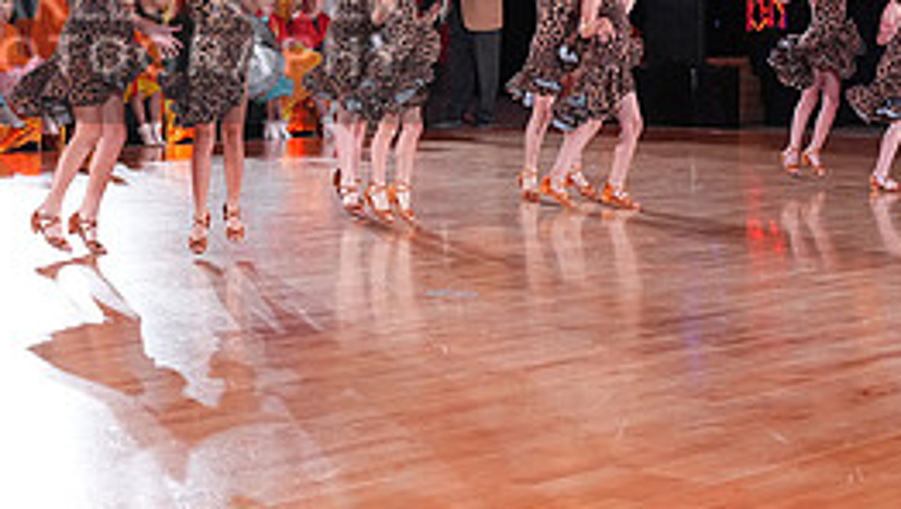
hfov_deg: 21.9
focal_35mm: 95
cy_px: 33
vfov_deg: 12.7
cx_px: 72
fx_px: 2272
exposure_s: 1/400
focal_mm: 41
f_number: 5
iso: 5000
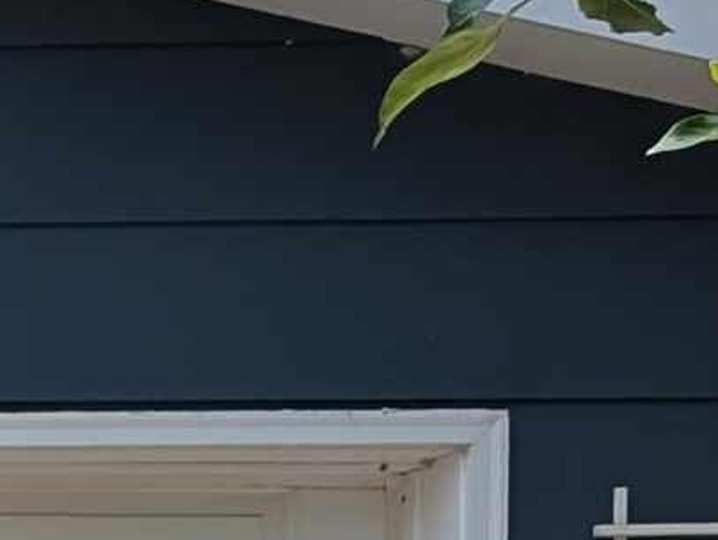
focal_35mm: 182
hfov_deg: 8.3
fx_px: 3780
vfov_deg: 7.9
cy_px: 1018
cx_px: -1775
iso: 18
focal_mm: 6.9
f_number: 1.68
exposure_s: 1/831
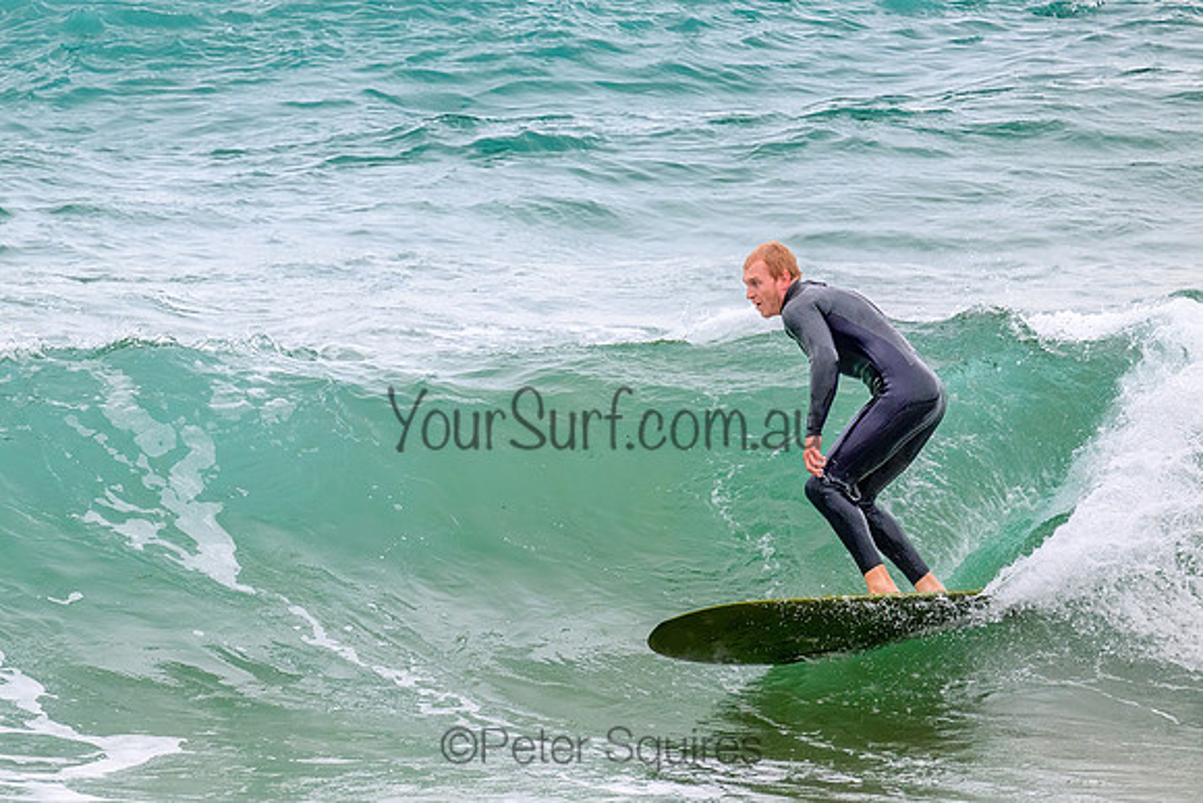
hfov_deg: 2.6
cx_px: 506
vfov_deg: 1.7
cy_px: 338
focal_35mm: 788
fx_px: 26344
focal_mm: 680
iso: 1400
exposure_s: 1/2000
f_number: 11
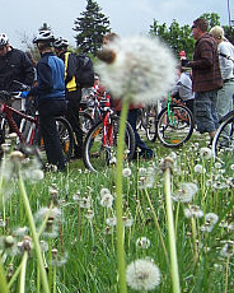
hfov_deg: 22.7
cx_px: 10
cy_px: 99
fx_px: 563
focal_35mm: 65
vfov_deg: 29.0
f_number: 2.7
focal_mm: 5.6
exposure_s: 1/350
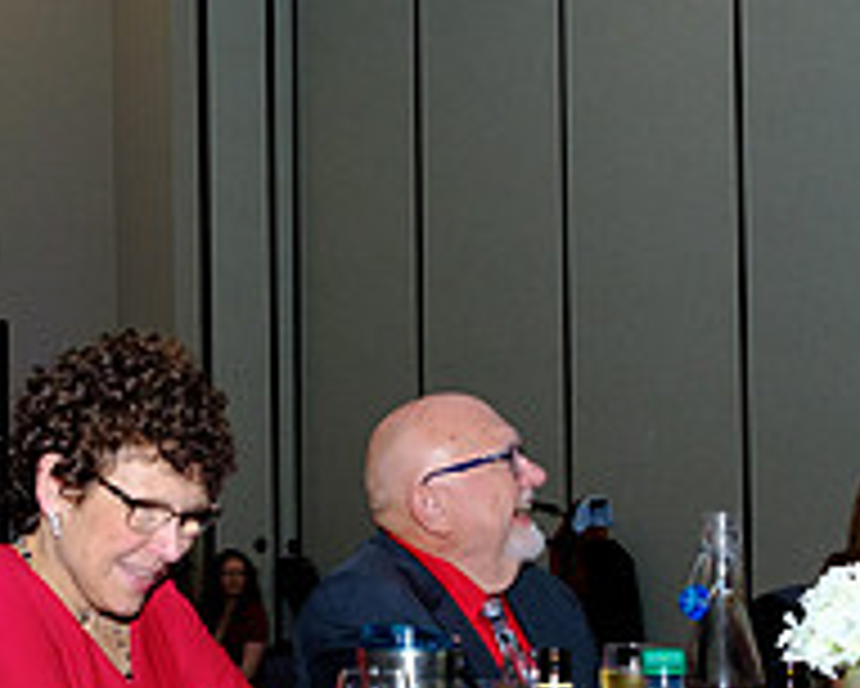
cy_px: 510
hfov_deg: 24.6
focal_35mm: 77
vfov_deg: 19.8
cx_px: 261
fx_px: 1961
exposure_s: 1/160
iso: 1600
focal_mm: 18
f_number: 6.4
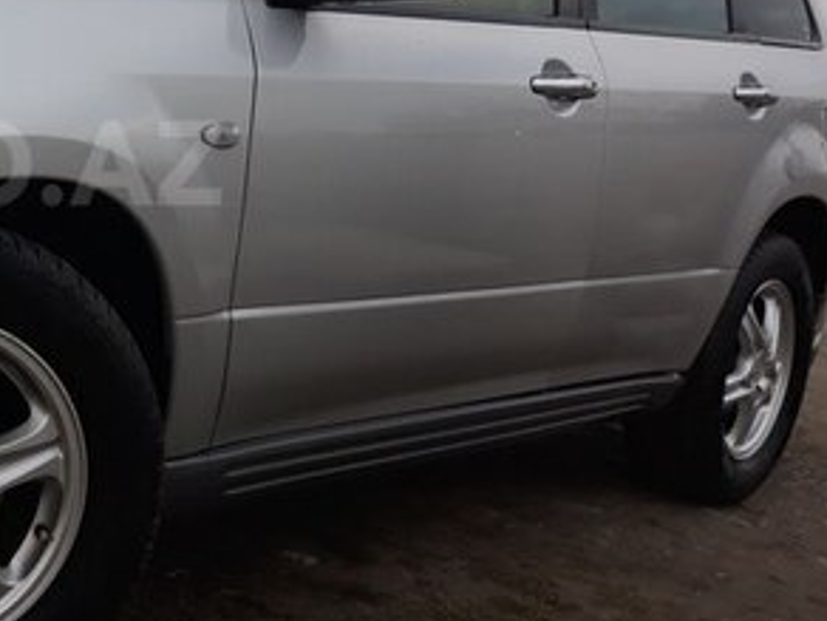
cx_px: -68
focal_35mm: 61
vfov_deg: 23.8
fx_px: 1457
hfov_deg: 28.9
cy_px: 163
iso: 40
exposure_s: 1/110
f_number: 1.7
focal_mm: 3.71
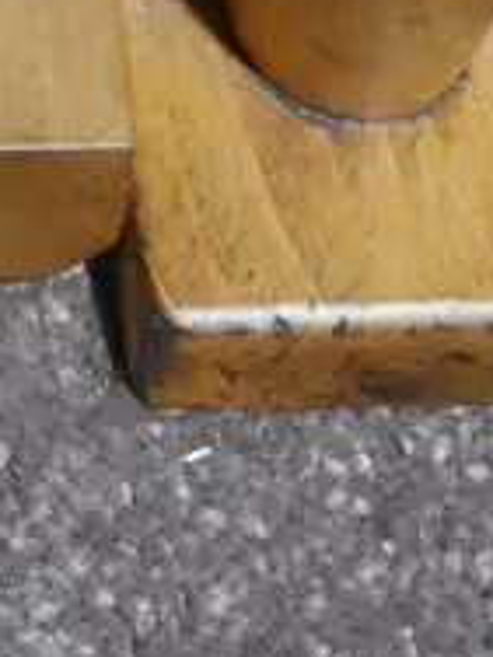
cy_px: -664
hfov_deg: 5.4
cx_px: -367
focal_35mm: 273
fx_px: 5184
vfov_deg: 7.0
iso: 1000
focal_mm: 25
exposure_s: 1/60
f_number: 5.3
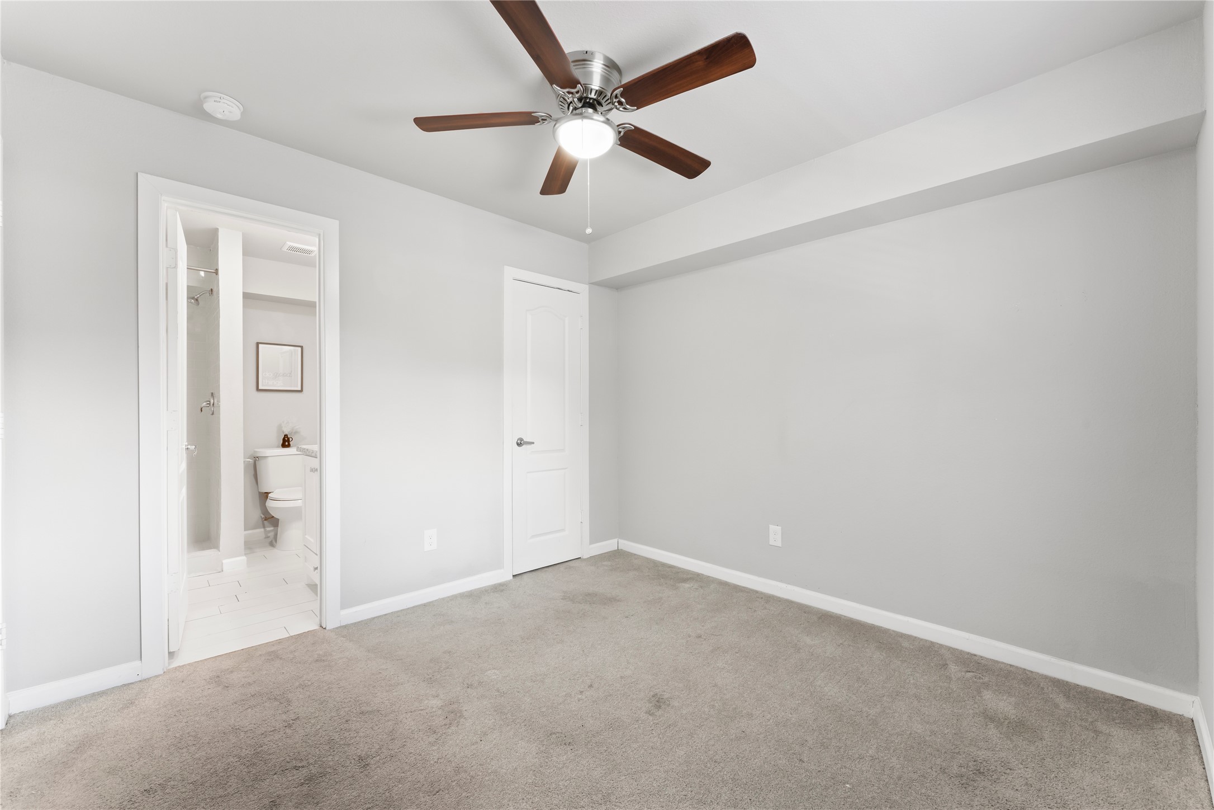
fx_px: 472
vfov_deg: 81.2
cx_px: 607
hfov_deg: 104.3
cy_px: 405
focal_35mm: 14
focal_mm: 14
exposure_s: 1
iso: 640
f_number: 11
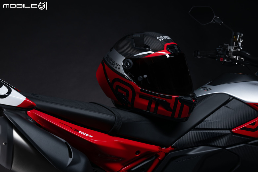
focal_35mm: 44
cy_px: 86
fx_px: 315
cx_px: 129
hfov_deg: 44.5
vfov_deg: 30.5
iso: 100
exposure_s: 1/160
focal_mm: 44
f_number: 11
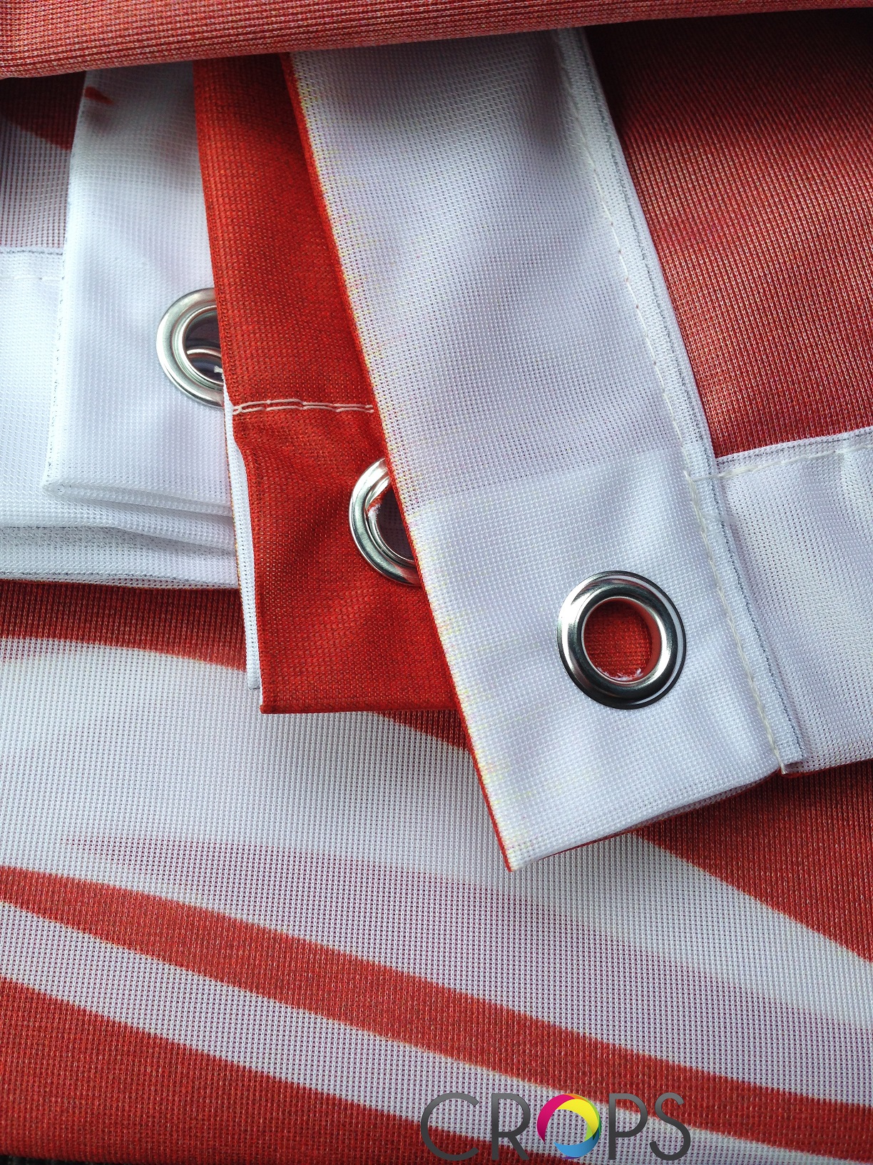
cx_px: 436
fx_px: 1110
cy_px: 582
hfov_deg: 42.9
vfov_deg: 55.4
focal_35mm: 33
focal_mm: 4.12
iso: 50
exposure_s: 1/167
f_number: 2.4
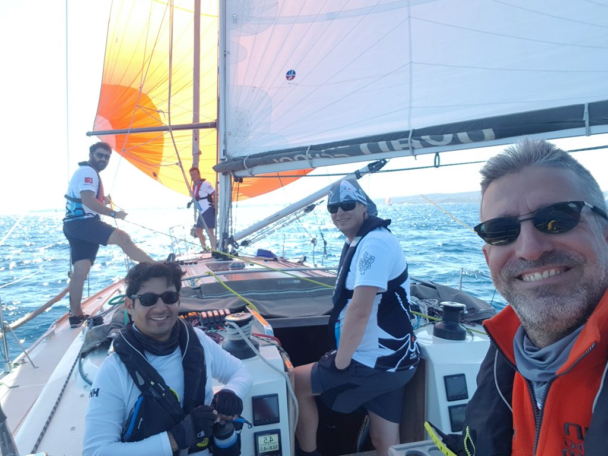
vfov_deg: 54.9
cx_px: 304
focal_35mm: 25
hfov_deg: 69.4
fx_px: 439
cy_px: 228
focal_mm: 2.95
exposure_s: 1/576
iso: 40
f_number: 1.7
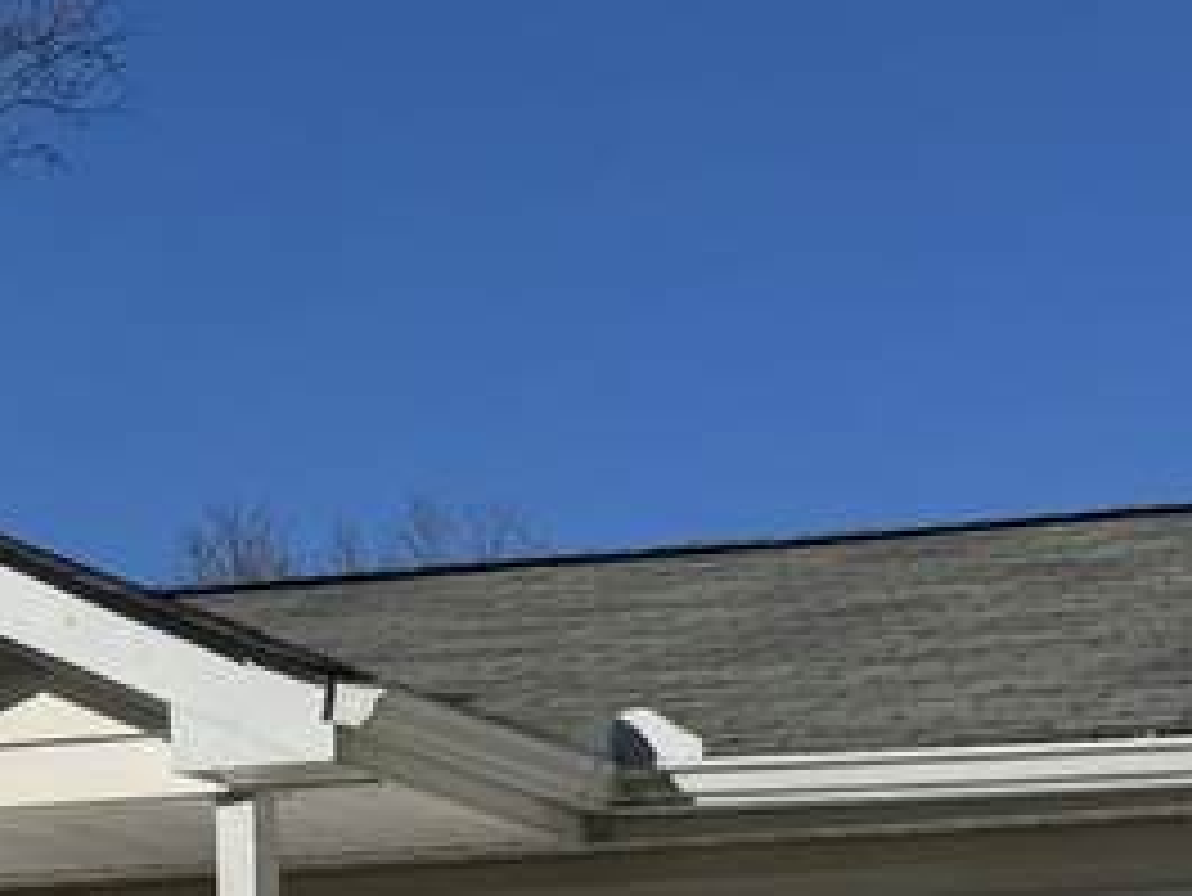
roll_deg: +1.6
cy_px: 1441
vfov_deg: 12.1
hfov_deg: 16.9
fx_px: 3996
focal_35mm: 116
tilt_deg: -0.1
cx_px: 846
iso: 80
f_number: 1.78
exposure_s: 1/12346
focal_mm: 6.76
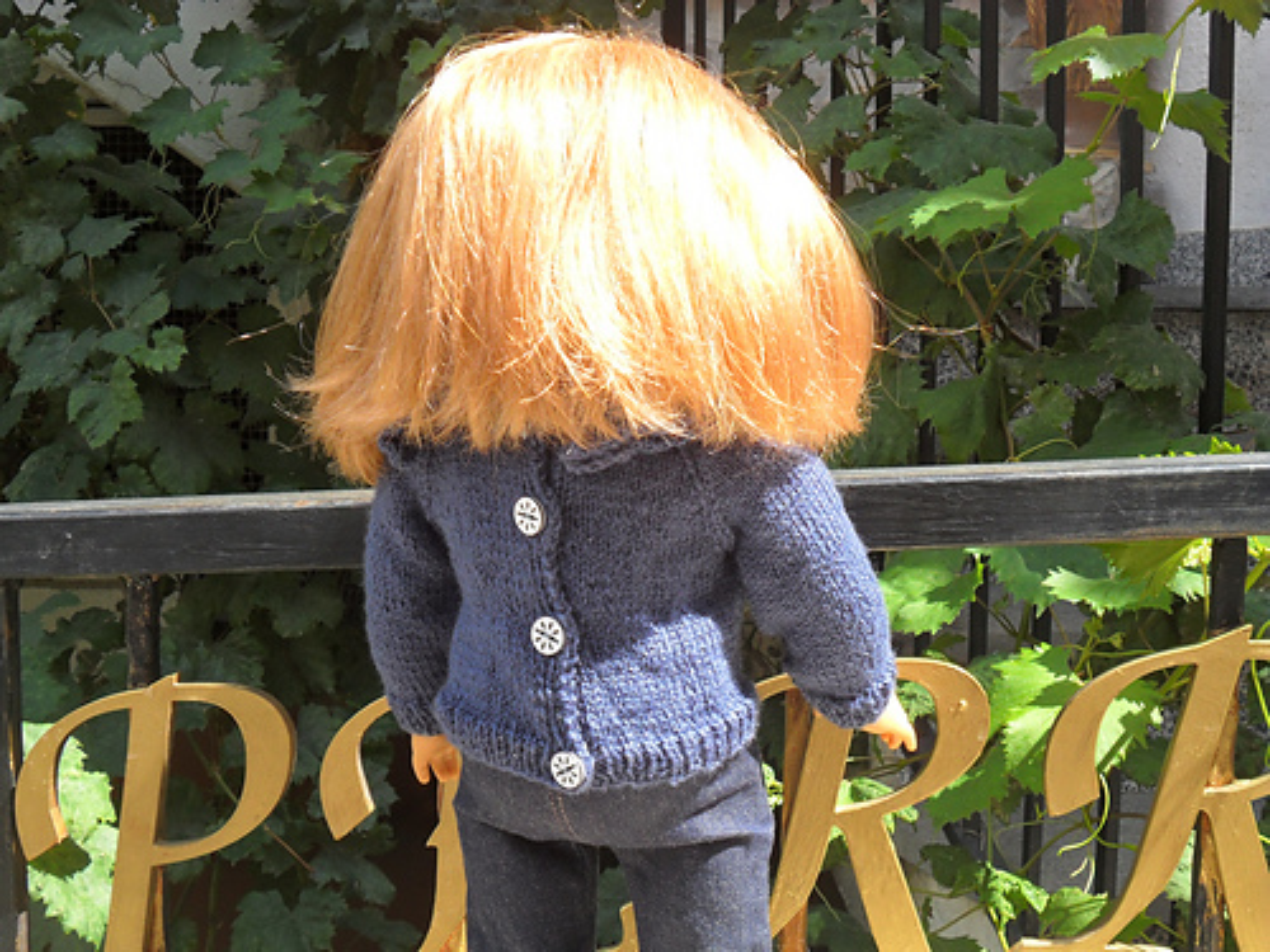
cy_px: 476
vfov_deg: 32.9
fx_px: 1614
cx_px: 635
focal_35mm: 44
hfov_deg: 42.9
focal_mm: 7.8
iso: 100
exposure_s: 1/180
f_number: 4.5
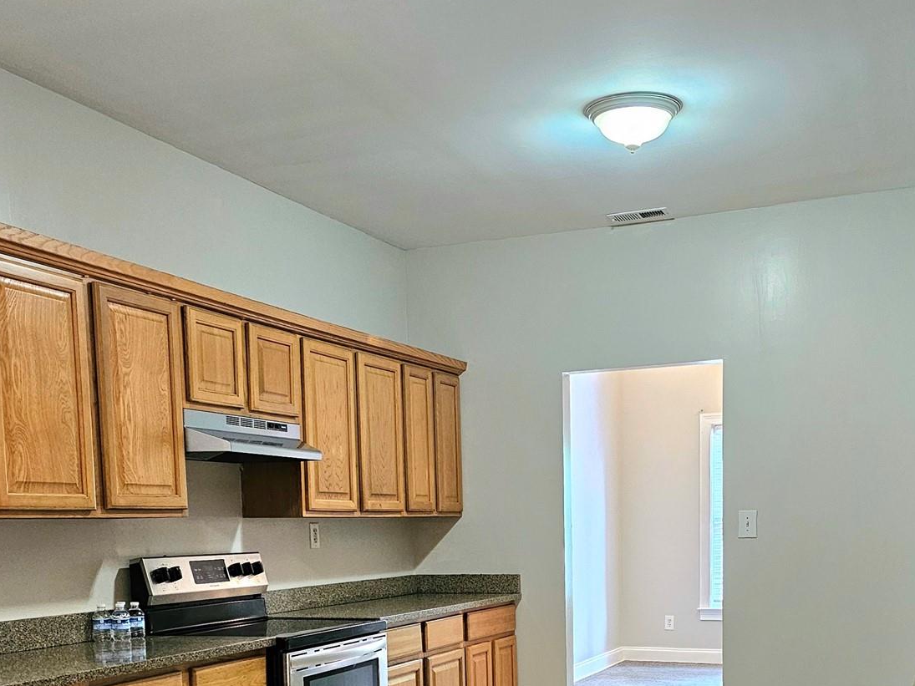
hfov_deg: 43.8
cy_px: 635
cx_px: 477
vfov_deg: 31.8
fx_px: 1136
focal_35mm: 43
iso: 800
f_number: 1.7
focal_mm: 6.3
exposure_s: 1/120
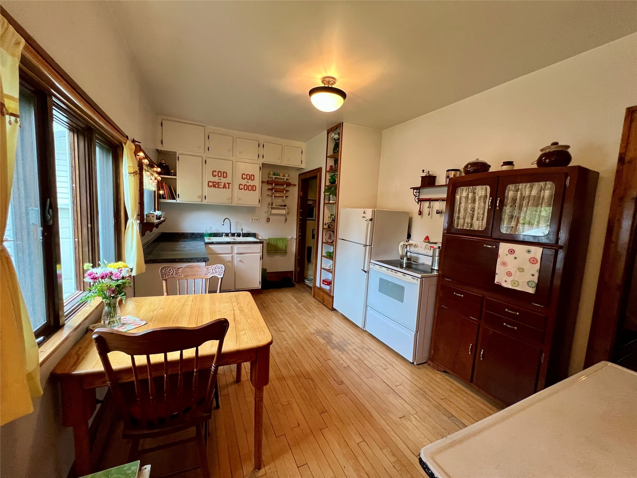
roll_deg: -2.2
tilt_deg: -4.0
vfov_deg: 89.9
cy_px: 239
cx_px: 318
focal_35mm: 13
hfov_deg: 106.2
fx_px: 239
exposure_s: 1/60
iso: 320
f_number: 1.8
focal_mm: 1.57
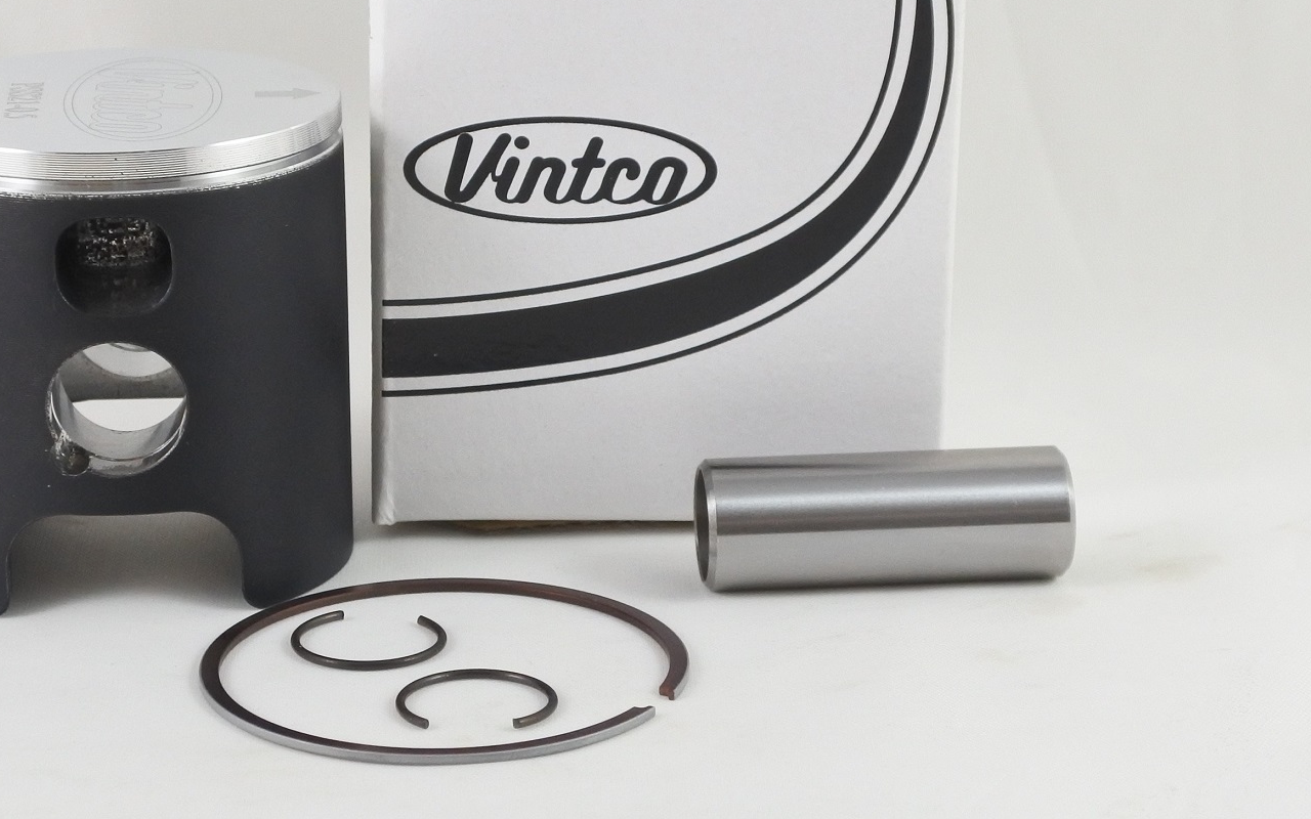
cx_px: 448
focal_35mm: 67
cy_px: 256
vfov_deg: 19.3
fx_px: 2394
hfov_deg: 30.4
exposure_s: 1/125
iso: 560
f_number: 4.5
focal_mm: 17.2
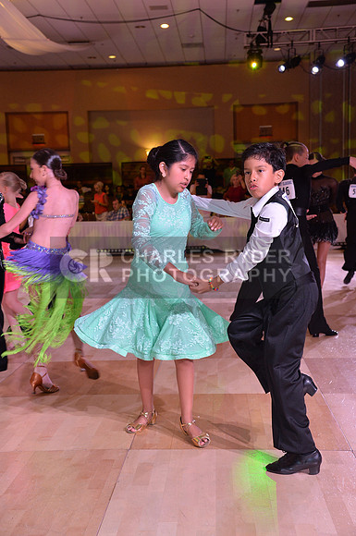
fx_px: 774
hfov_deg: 25.9
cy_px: 268
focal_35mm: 52
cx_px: 178
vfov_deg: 38.2
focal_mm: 52
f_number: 5.6
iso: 1250
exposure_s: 1/250
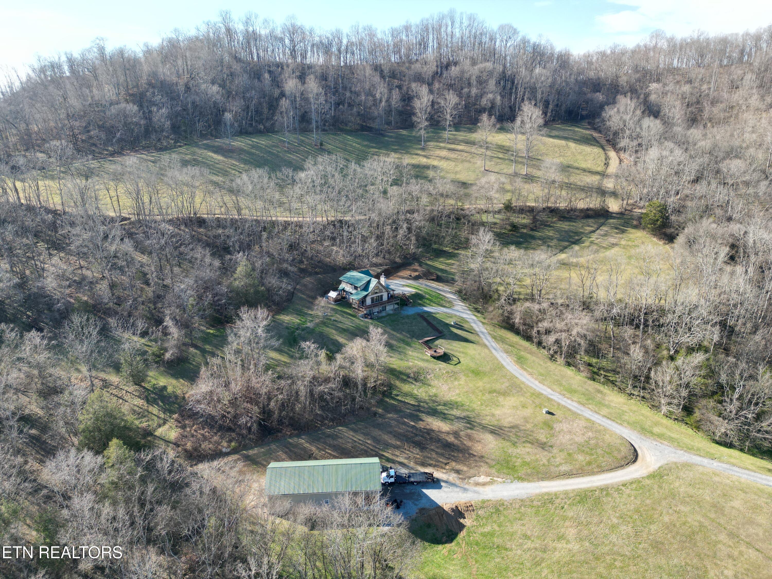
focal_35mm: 24
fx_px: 535
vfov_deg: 56.8
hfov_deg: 71.6
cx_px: 386
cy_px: 290
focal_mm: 6.72
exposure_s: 1/1000
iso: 200
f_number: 1.7
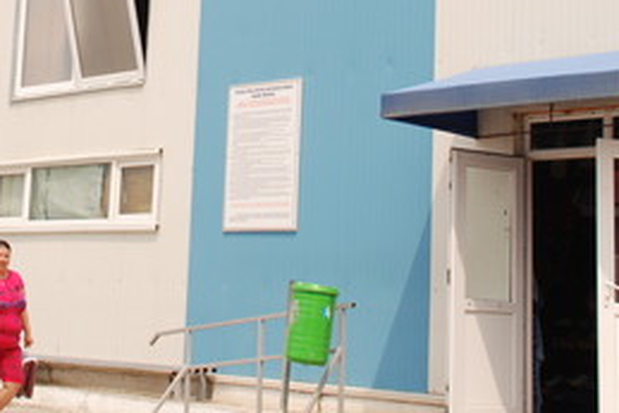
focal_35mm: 89
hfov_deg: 22.5
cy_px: 7
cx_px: 108
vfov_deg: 15.1
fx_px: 1531
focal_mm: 24
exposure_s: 1/200
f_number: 8
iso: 100
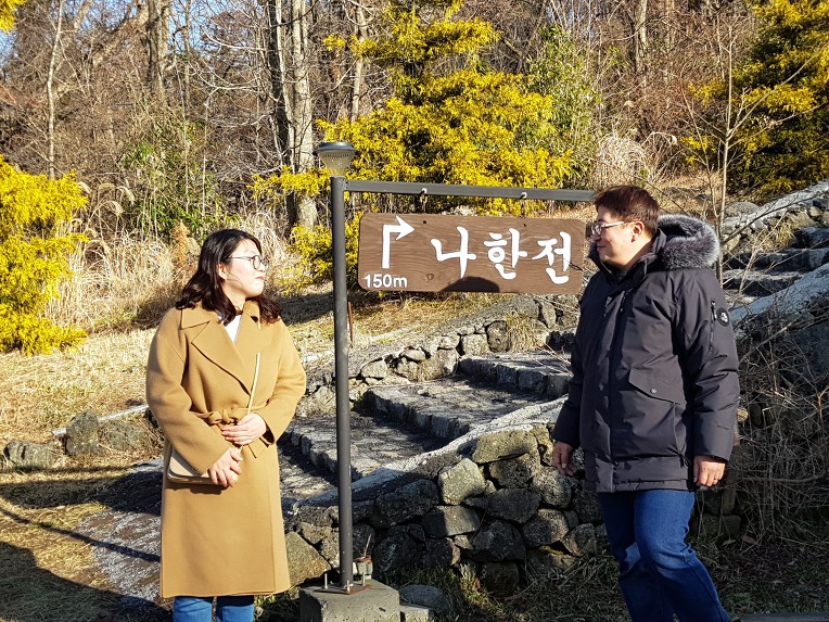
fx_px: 623
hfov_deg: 67.3
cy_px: 311
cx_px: 414
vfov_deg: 53.1
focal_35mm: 26
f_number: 1.7
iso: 40
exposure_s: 1/896
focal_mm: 4.3
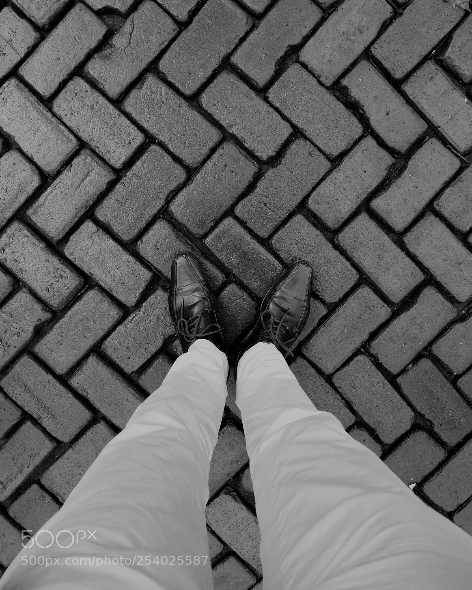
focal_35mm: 29
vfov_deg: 60.3
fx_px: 506
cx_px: 239
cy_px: 268
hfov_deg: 50.0
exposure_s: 1/100
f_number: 1.6
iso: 50
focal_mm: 3.95
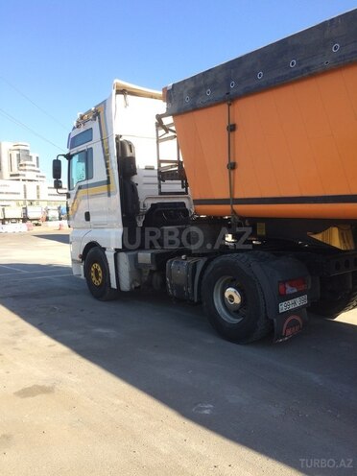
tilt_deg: -6.5
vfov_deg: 61.7
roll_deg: +0.8
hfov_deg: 48.2
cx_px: 178
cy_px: 238
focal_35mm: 29
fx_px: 399
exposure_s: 1/820
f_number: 2.2
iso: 32
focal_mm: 4.15
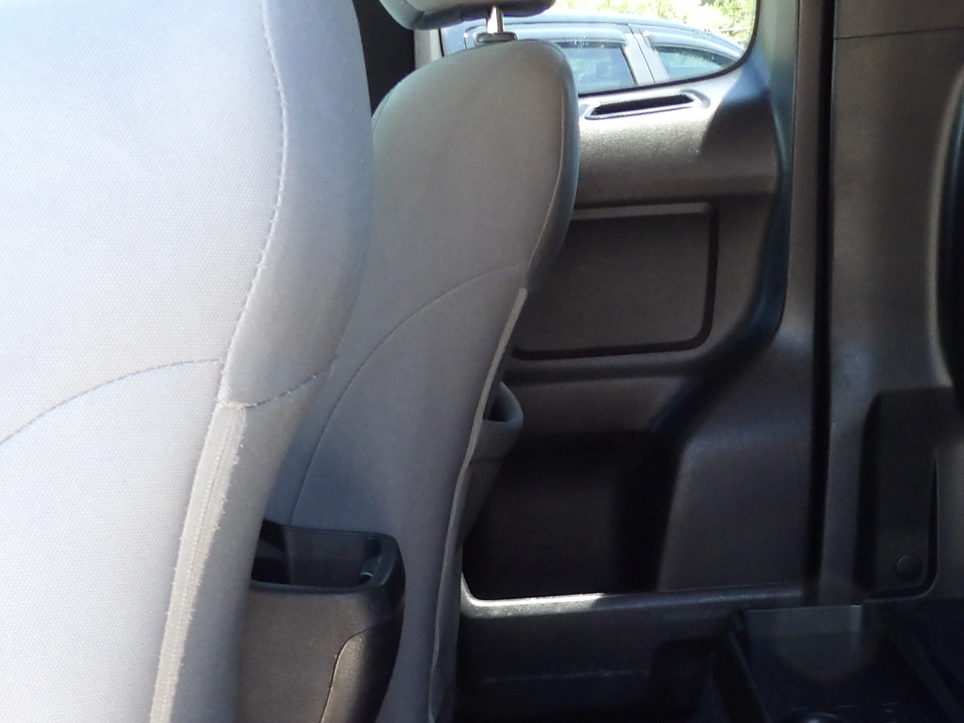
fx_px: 1866
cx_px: 823
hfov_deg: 28.1
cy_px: 648
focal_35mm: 67
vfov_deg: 21.5
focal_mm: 4.3
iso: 200
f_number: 3.2
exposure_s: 1/30
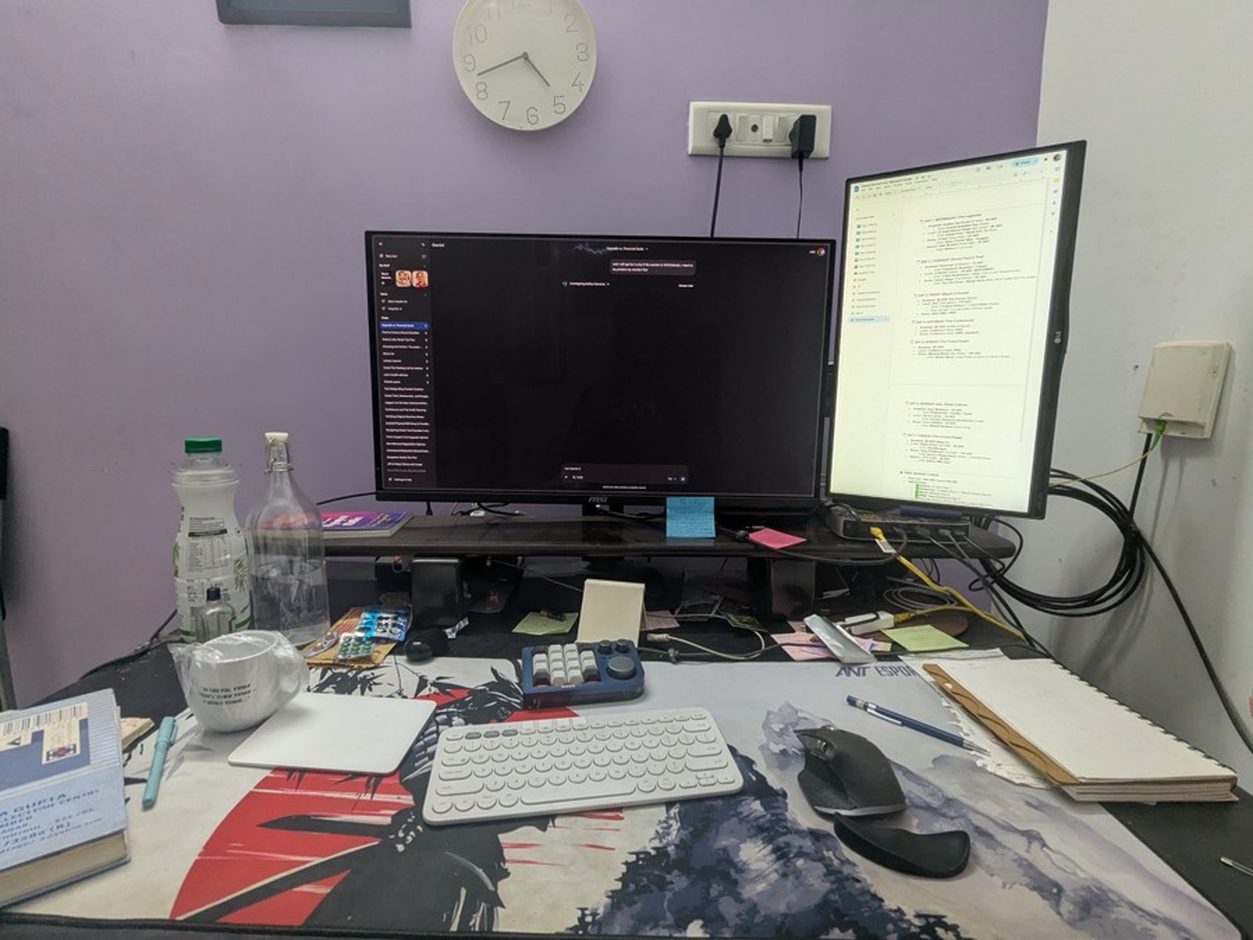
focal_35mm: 16
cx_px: 626
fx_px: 579
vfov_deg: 78.1
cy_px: 470
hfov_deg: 94.5
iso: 181
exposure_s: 1/25
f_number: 2.2
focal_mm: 2.35
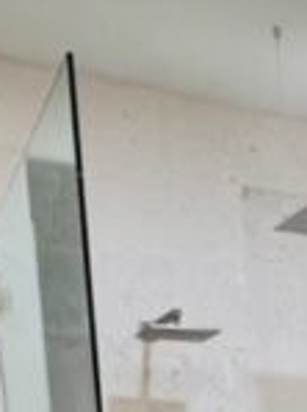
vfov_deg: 21.1
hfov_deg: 19.2
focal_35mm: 70
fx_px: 831
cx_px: 407
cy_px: 694
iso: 250
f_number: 1.8
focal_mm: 1.57
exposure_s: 1/120
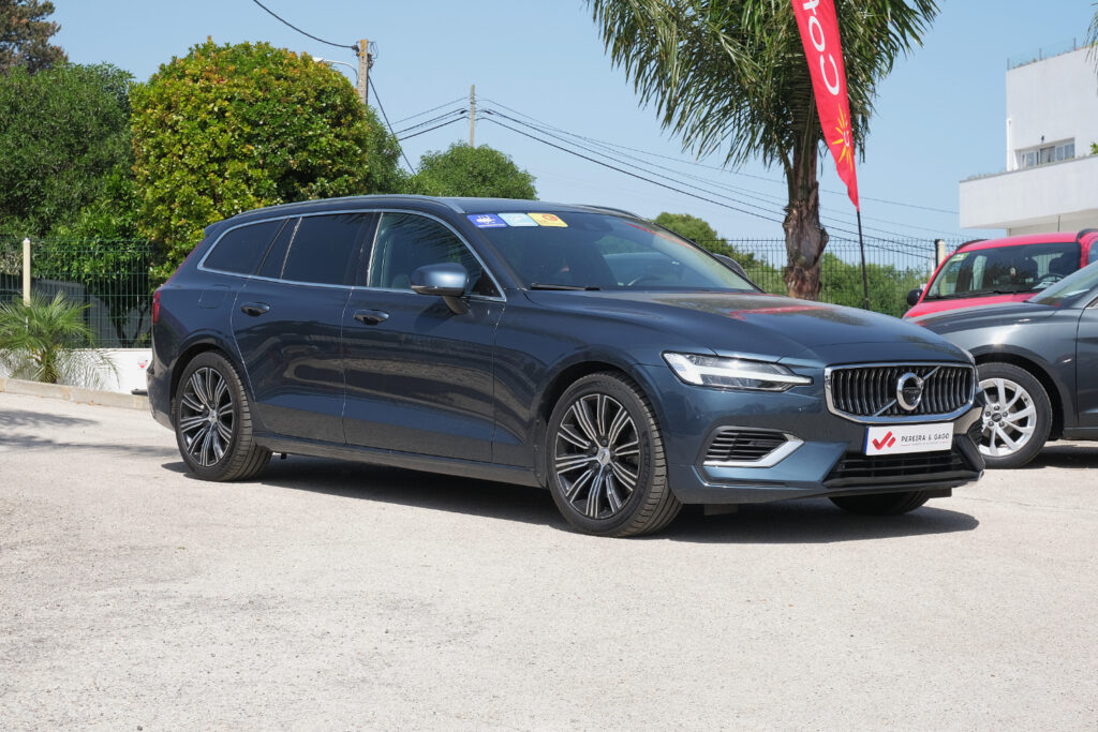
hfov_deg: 29.7
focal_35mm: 68
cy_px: 366
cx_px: 549
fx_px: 2074
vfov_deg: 20.0
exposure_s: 1/200
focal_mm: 45
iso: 160
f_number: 9
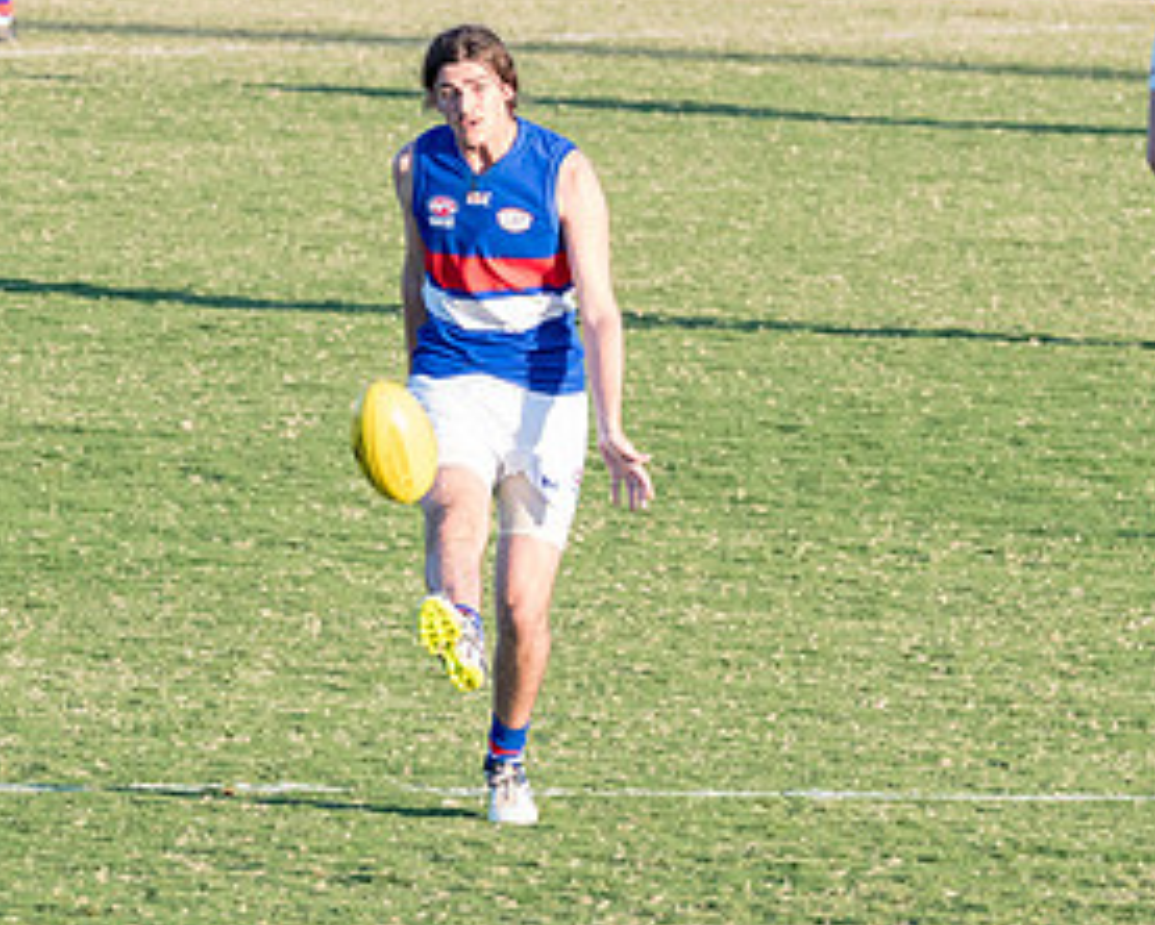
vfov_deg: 1.7
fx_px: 31642
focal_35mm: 925
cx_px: 622
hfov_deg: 2.1
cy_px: 273
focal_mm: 240
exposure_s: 1/500
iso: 800
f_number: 7.1
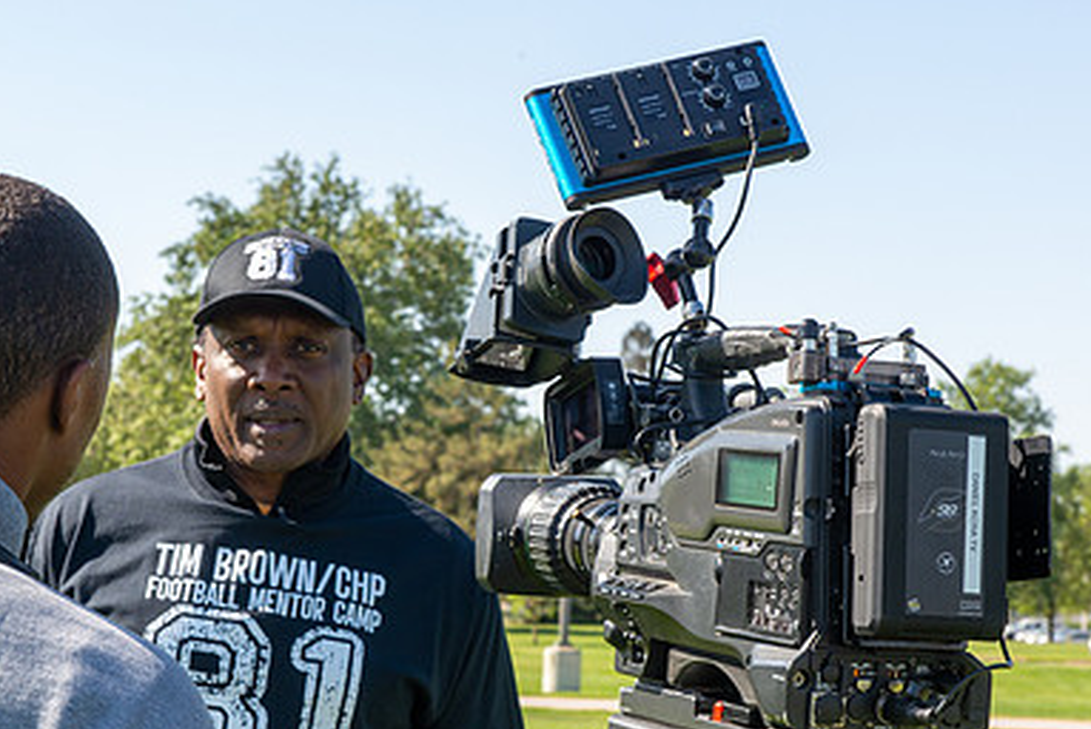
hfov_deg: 19.2
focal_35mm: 106
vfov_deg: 12.9
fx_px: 3215
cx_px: 447
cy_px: 545
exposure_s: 1/160
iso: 250
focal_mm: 70
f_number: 11
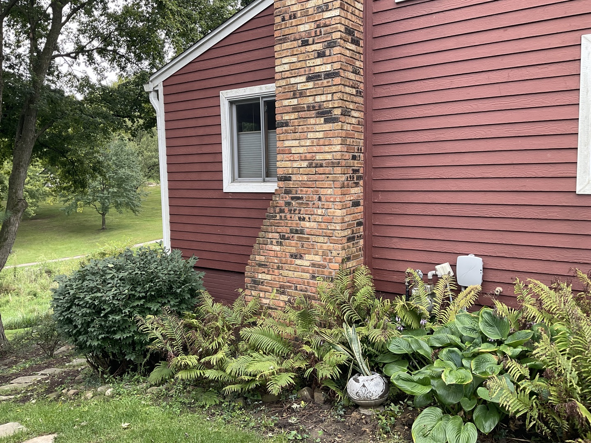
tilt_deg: -4.6
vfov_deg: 48.2
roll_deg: +1.0
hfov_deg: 61.7
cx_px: 296
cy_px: 222
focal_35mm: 29
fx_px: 495
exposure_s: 1/129
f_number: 1.8
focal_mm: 3
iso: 16
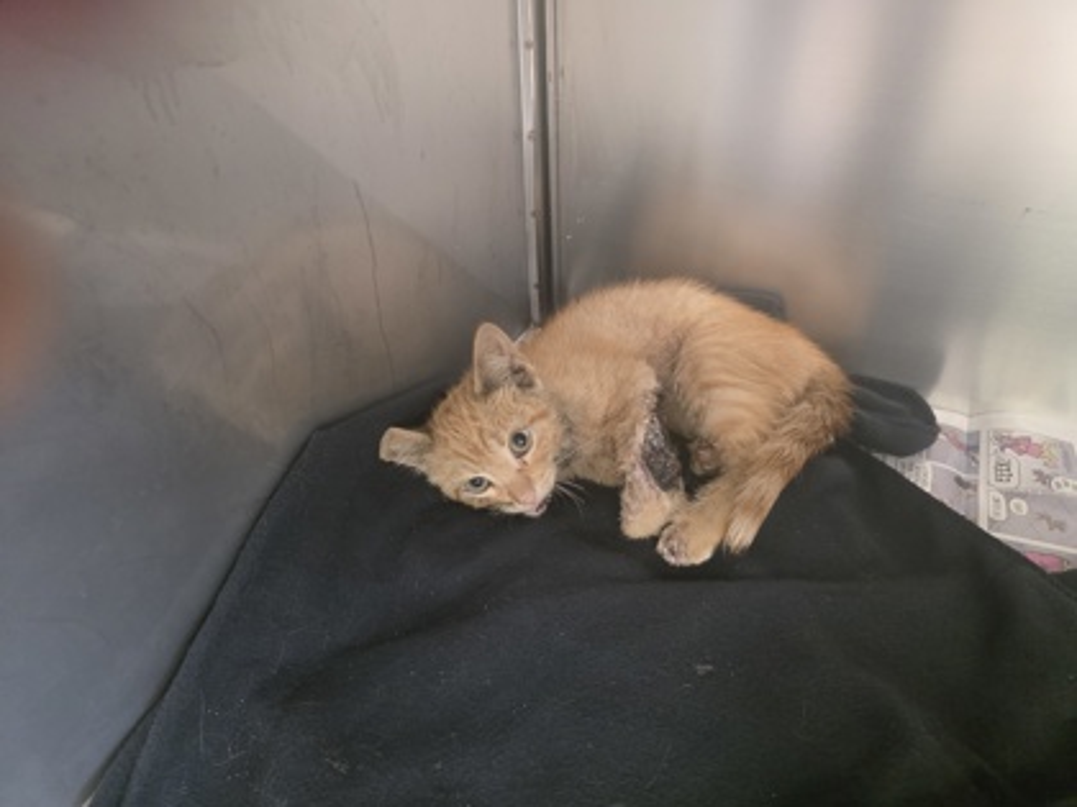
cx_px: 538
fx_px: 716
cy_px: 404
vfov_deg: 58.9
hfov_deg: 73.9
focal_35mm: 23
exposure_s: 1/33
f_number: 1.7
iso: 640
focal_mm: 6.3
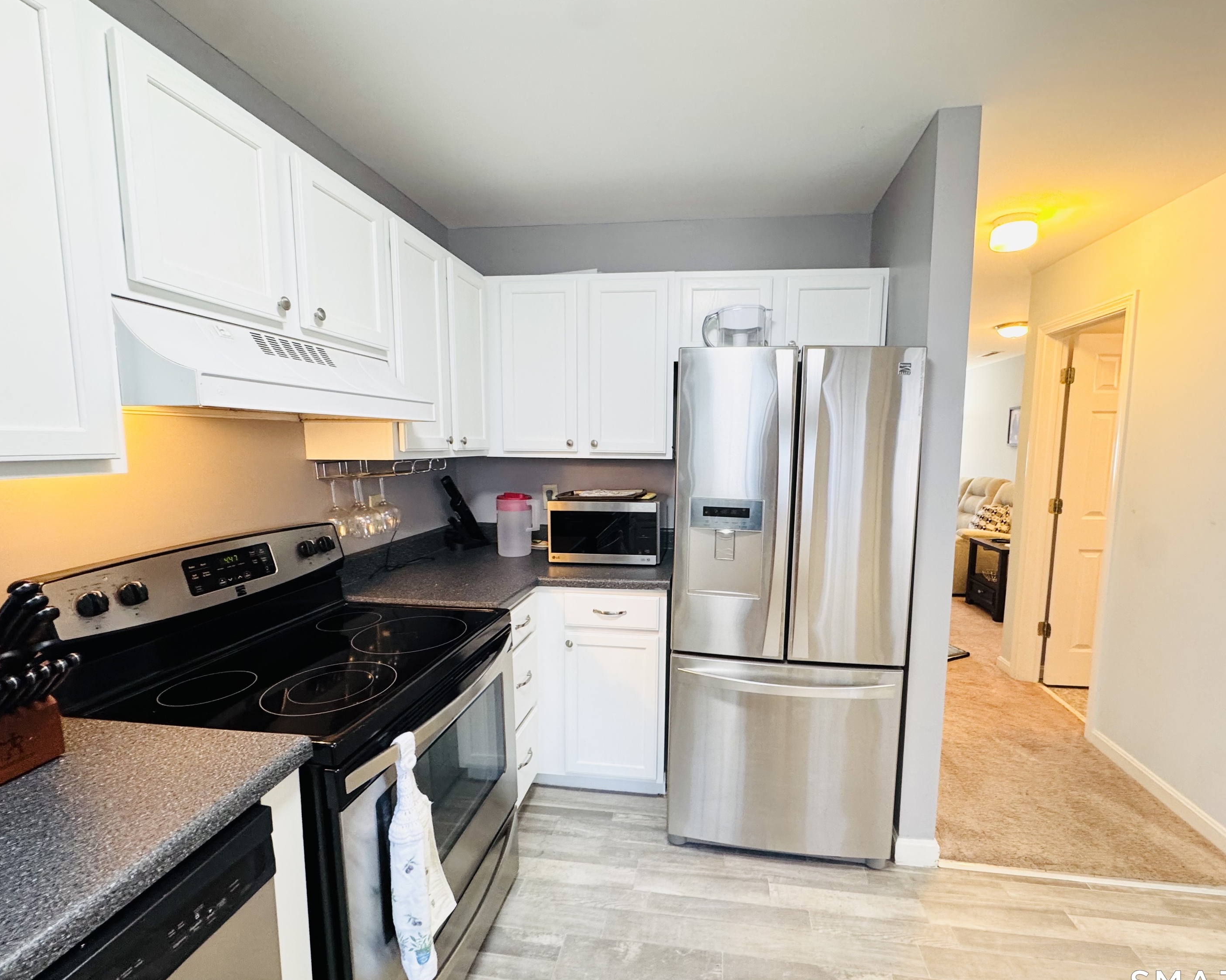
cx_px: 658
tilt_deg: -8.5
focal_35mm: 15
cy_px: 502
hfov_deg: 96.6
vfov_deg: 84.0
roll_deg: -0.2
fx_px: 544
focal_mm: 2.22
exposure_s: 1/60
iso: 200
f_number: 2.2
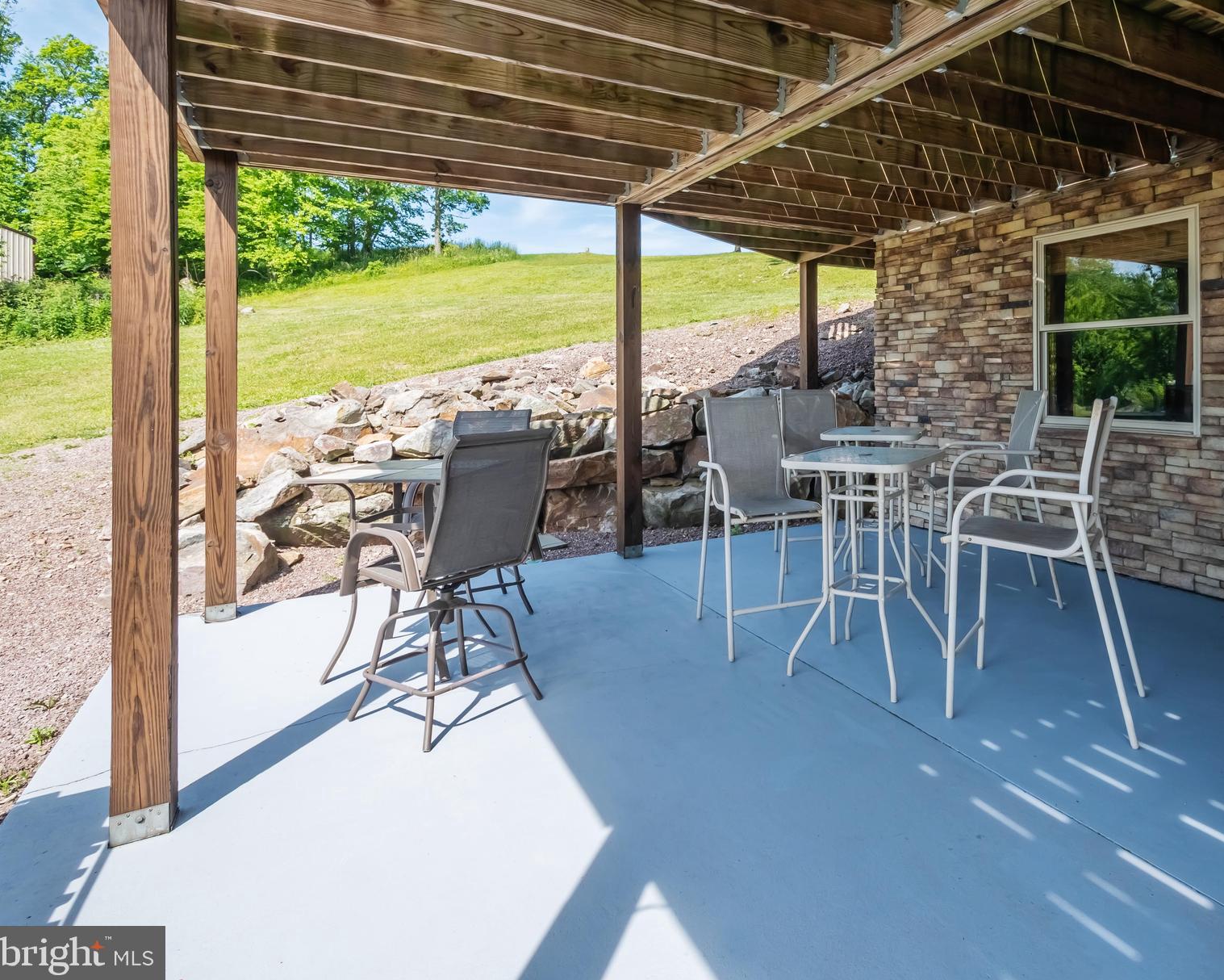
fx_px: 688
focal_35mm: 19
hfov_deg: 80.6
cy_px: 434
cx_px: 813
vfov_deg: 70.6
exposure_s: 1/250
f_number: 8
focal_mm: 10
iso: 320
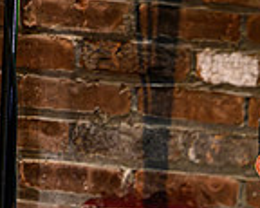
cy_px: 389
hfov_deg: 3.6
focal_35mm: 529
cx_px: 510
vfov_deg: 2.9
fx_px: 4068
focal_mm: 120
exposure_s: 1/400
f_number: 2.8
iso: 5000
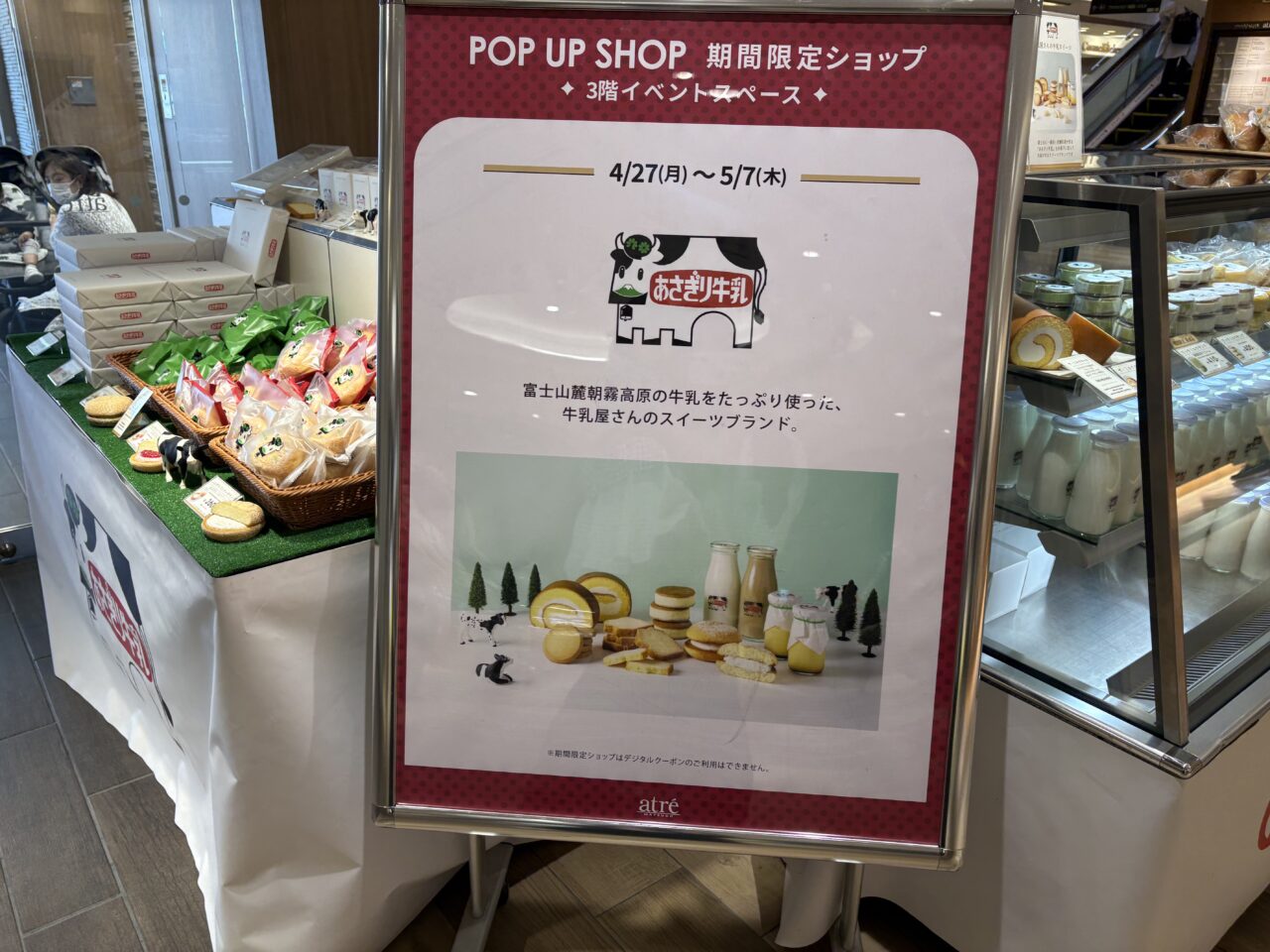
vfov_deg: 53.1
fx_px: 954
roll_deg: +0.2
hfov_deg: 67.3
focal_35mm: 26
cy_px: 476
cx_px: 635
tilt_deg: -18.6
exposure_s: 1/100
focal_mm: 5.96
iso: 32
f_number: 1.6
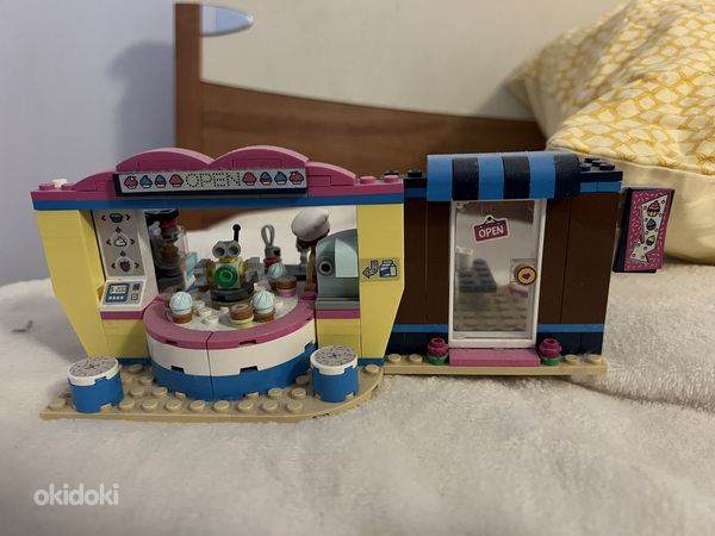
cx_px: 358
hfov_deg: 67.3
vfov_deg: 53.1
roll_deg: -2.8
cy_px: 268
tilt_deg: -10.4
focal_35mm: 26
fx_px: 537
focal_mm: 5.7
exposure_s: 1/33
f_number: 1.5
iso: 500
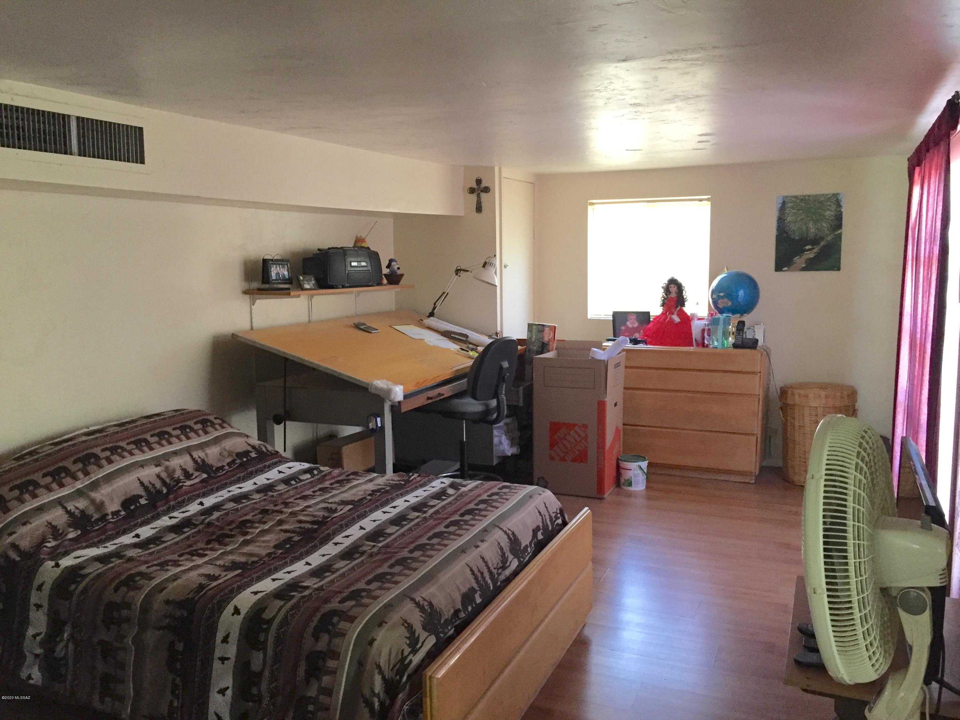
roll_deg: +0.6
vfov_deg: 48.2
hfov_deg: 61.7
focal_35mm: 29
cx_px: 480
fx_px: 804
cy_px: 360
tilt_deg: -6.9
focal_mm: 4.15
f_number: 2.2
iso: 250
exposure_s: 1/30
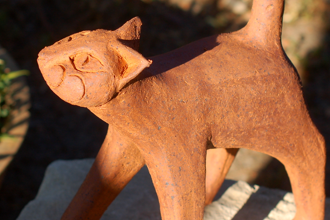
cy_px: 63
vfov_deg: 9.6
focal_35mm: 143
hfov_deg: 14.4
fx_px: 1310
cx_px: 156
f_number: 3.2
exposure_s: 1/1250
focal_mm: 50
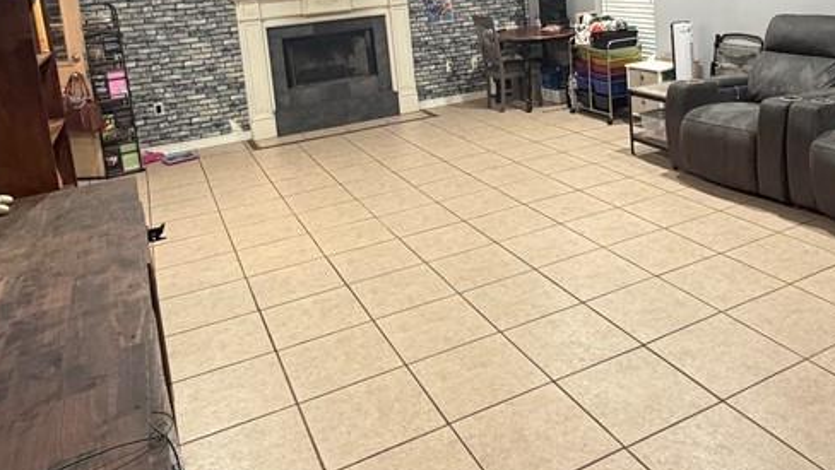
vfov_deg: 34.9
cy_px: 58
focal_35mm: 32
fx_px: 709
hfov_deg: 60.5
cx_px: 501
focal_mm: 2.22
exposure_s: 1/60
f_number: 2.2
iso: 500
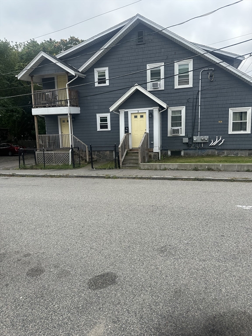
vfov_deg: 71.6
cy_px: 168
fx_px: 233
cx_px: 126
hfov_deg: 56.8
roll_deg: +0.5
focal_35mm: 24
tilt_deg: -6.0
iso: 80
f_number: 1.78
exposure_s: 1/2203
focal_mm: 6.86
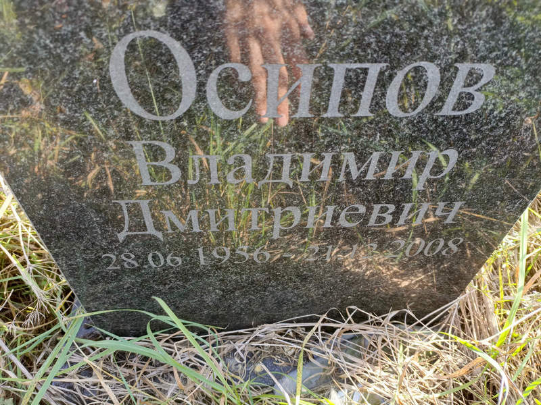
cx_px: 270
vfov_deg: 54.9
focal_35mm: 25
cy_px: 202
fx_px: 391
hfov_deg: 69.4
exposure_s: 1/60
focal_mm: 4.76
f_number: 1.69
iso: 158
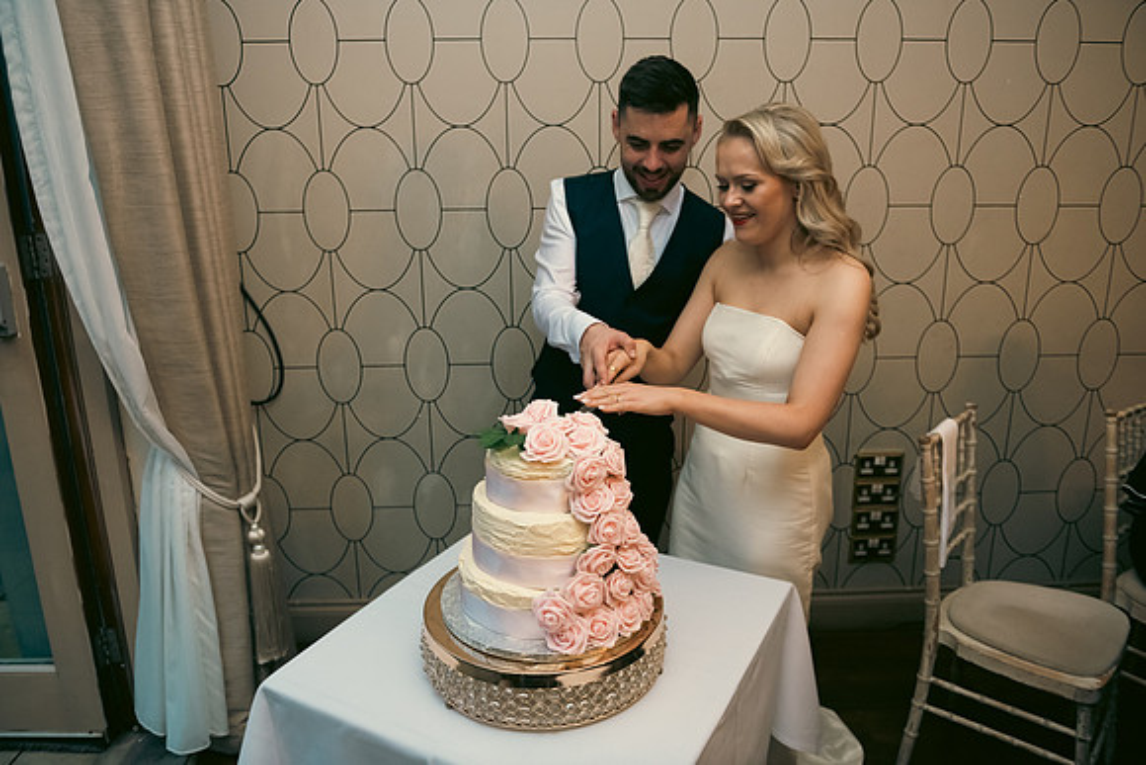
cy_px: 382
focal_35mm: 26
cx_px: 573
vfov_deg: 49.6
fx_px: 828
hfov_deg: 69.4
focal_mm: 26
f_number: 3.5
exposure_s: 1/160
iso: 800
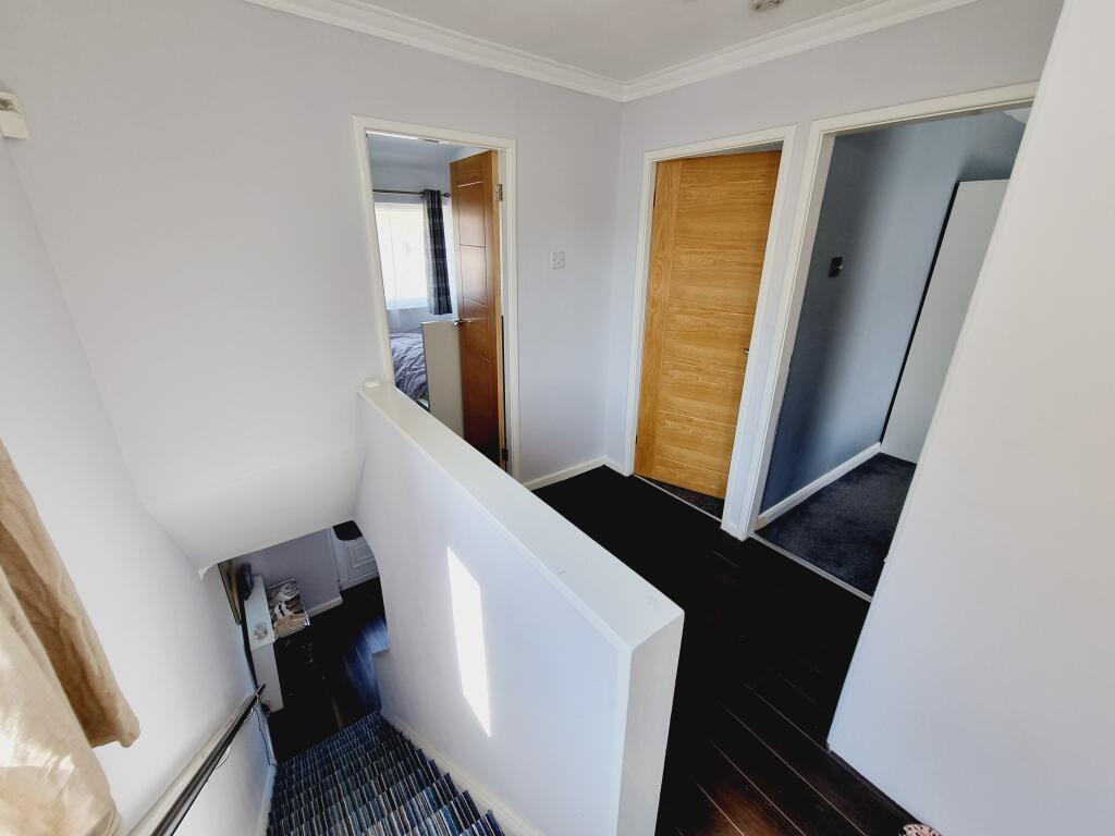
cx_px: 558
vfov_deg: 89.9
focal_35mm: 13
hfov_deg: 106.2
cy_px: 418
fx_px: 419
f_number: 2.2
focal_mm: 2.2
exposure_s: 1/100
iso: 64
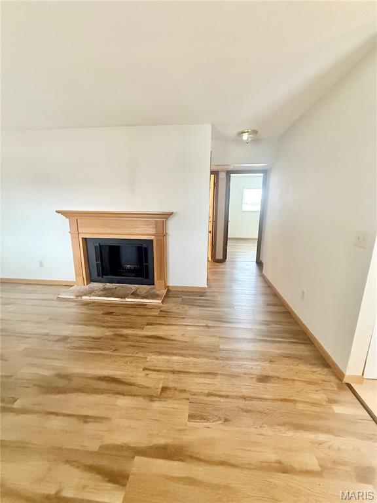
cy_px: 252
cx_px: 188
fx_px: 203
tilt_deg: -12.3
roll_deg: -0.8
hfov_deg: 85.7
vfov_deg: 102.1
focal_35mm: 14
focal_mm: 2.22
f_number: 2.2
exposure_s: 1/60
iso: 640
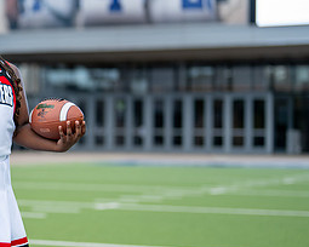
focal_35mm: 129
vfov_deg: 12.0
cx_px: -20
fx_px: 1180
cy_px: 147
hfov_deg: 14.6
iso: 160
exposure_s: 1/1250
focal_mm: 50
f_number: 1.2
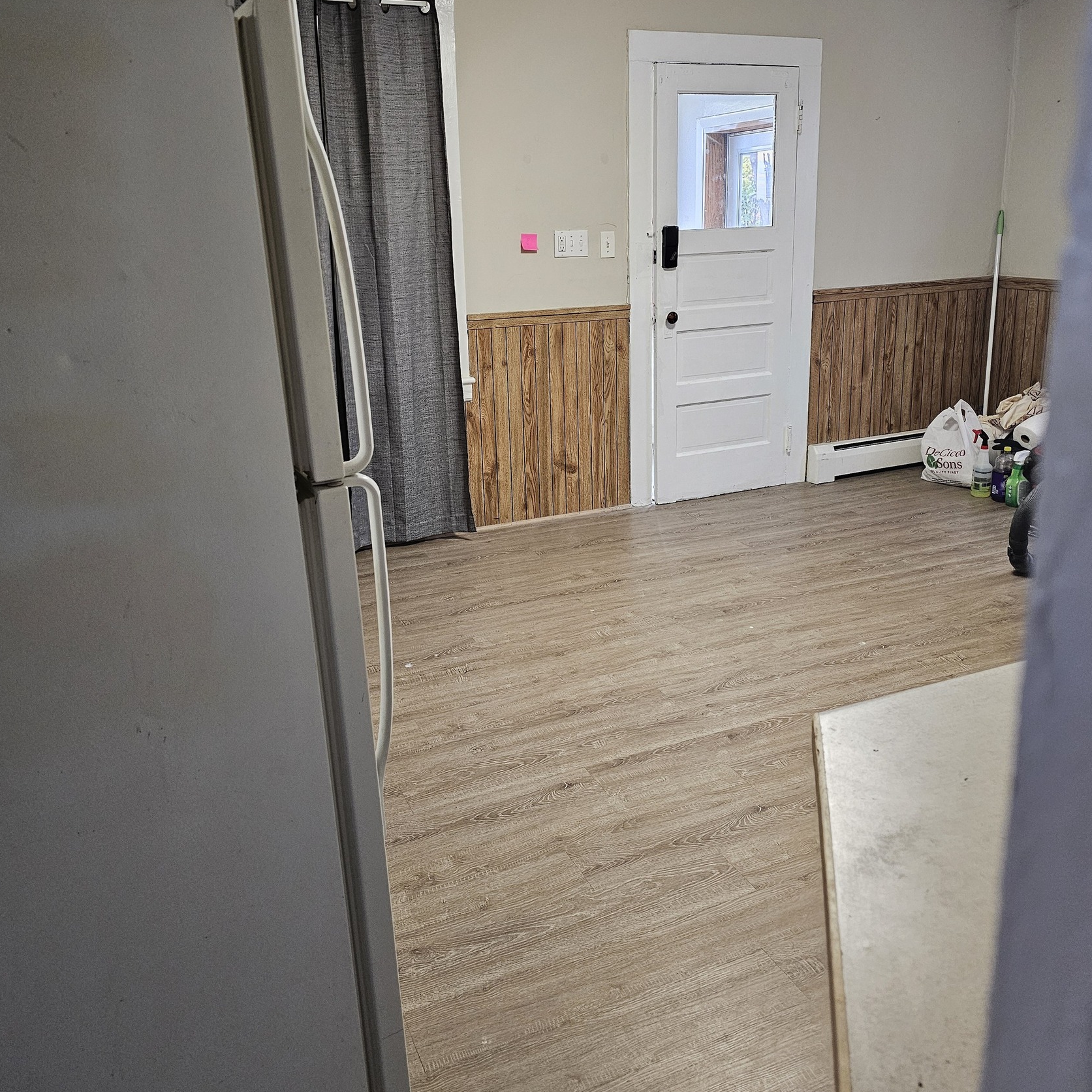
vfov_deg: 57.1
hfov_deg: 57.3
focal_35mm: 28
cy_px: 472
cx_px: 540
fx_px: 999
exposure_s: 1/120
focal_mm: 6.3
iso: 800
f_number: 1.7
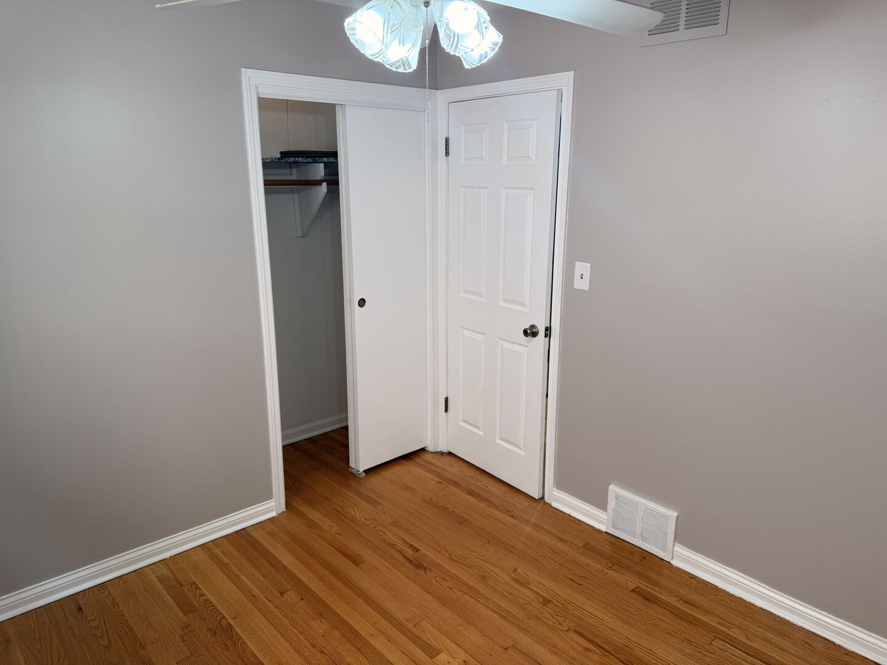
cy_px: 332
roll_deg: -0.1
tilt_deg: -13.4
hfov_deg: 71.6
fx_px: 615
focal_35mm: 24
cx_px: 444
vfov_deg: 56.8
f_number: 1.78
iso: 80
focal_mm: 6.76
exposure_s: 1/120
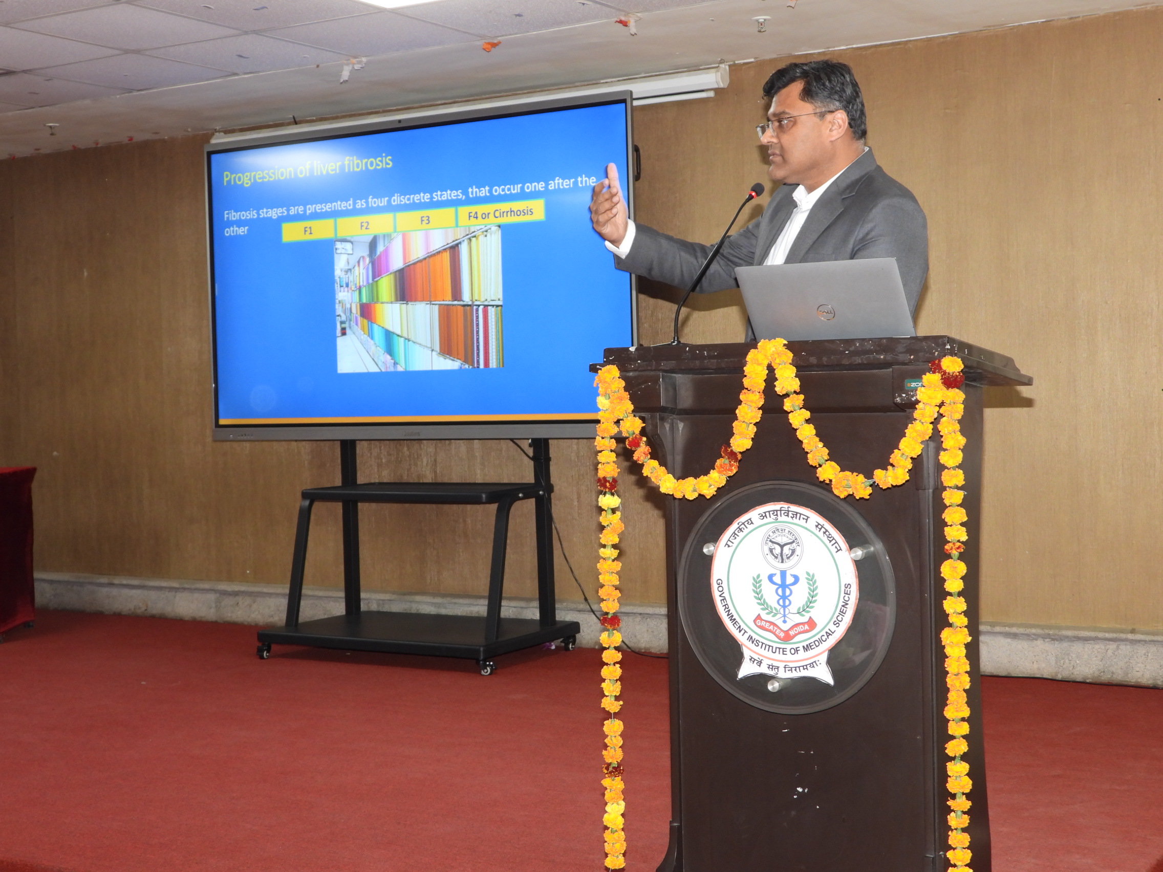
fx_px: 1680
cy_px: 436
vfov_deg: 29.1
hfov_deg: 38.2
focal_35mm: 50
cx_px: 582
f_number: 3.2
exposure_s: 1/30
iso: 200
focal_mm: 9
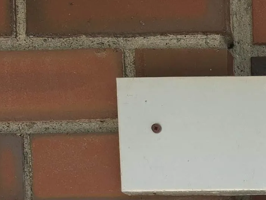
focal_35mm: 100
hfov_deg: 17.5
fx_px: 768
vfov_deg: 13.7
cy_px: 325
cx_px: 404
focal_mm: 5.4
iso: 50
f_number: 1.8
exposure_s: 1/509
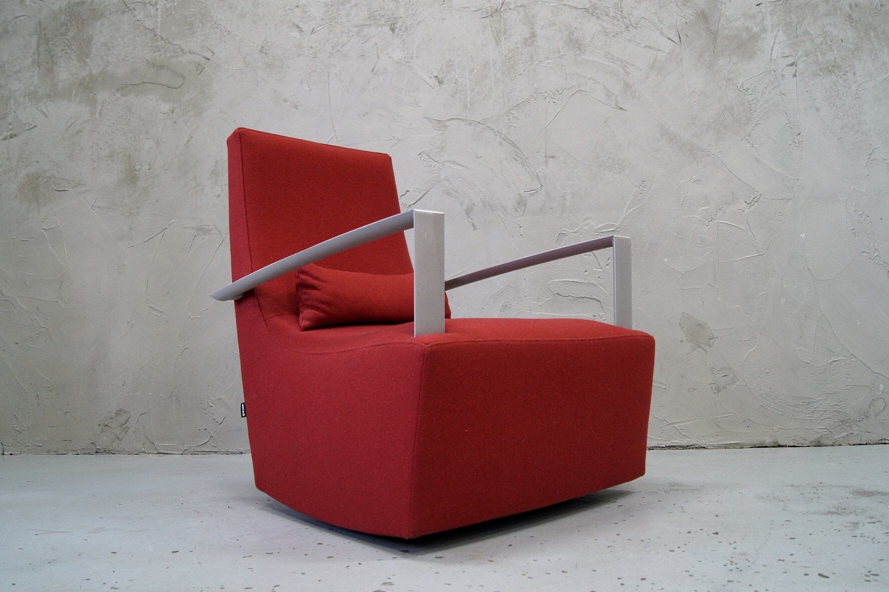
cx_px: 444
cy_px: 296
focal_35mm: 30
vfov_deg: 43.6
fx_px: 740
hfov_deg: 62.0
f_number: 6.3
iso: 400
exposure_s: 1/10
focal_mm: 20
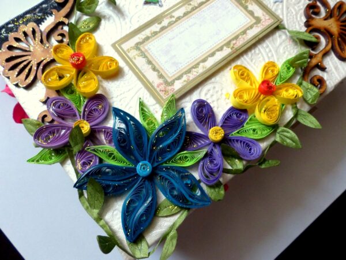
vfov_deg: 54.9
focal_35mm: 25
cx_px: 173
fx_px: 250
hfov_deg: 69.4
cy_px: 130
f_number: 3.2
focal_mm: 4.5
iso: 400
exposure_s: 1/125
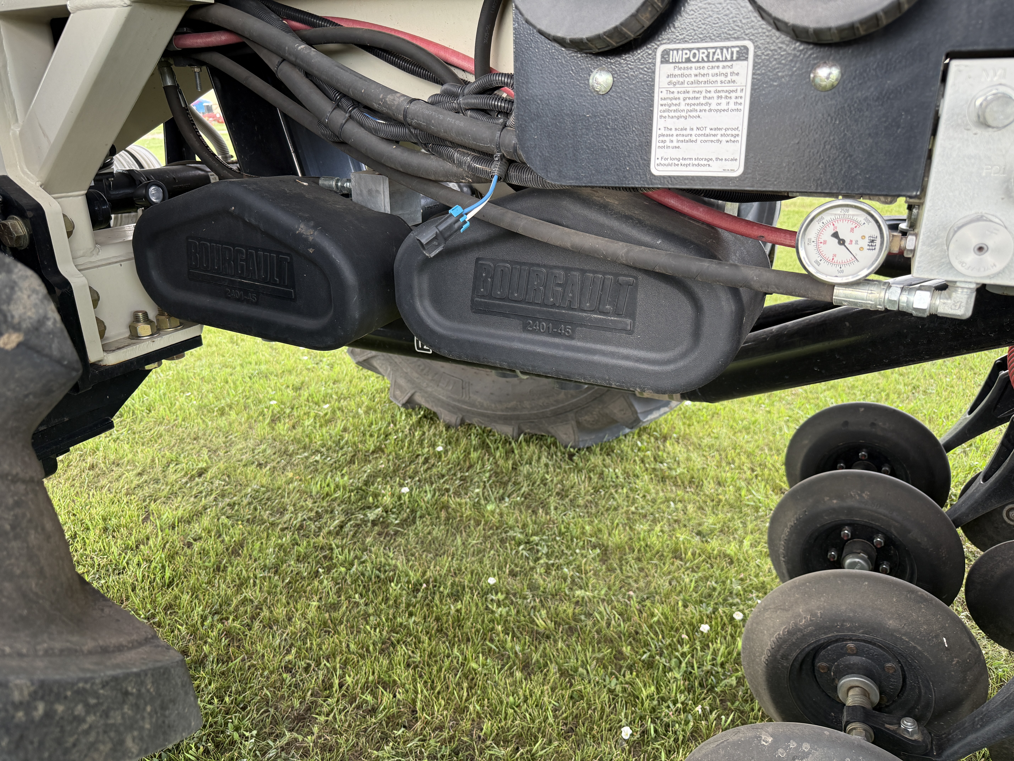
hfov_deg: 71.6
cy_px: 380
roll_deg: +1.7
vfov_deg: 56.8
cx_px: 507
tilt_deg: -19.6
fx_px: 703
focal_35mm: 24
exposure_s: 1/166
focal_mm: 6.76
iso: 160
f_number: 1.78
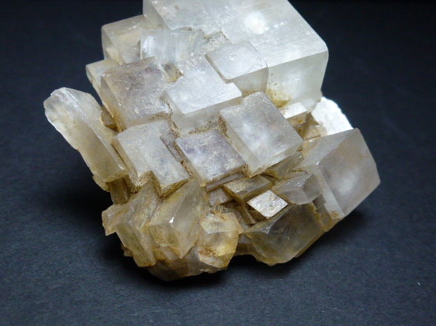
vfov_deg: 34.3
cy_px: 142
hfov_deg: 44.8
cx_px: 213
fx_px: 529
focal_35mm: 42
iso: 320
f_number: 3.7
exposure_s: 1/60
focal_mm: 6.4
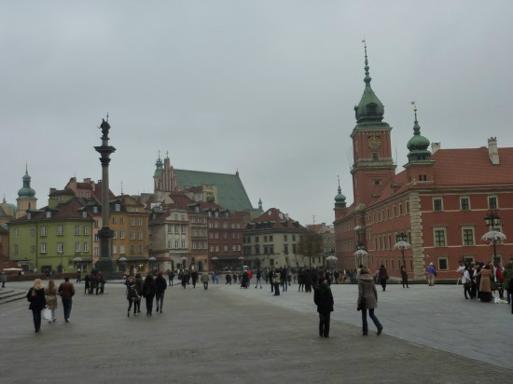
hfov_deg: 49.0
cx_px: 256
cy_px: 192
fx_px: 563
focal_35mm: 38
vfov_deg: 37.7
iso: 125
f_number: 4
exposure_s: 1/160
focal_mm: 4.4
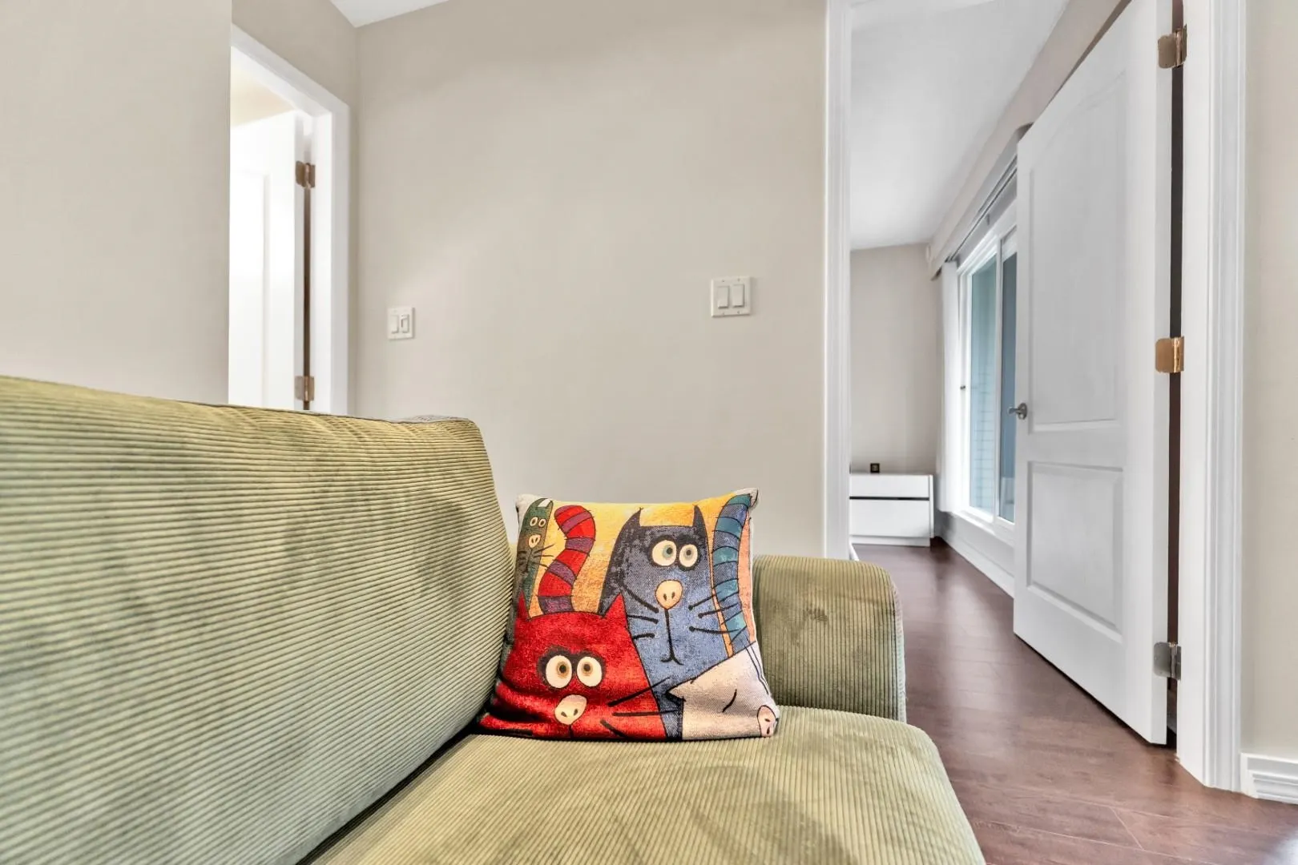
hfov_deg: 101.9
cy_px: 432
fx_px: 526
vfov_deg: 78.8
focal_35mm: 15
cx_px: 649
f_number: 4
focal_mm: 14.6
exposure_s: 1/160
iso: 1600
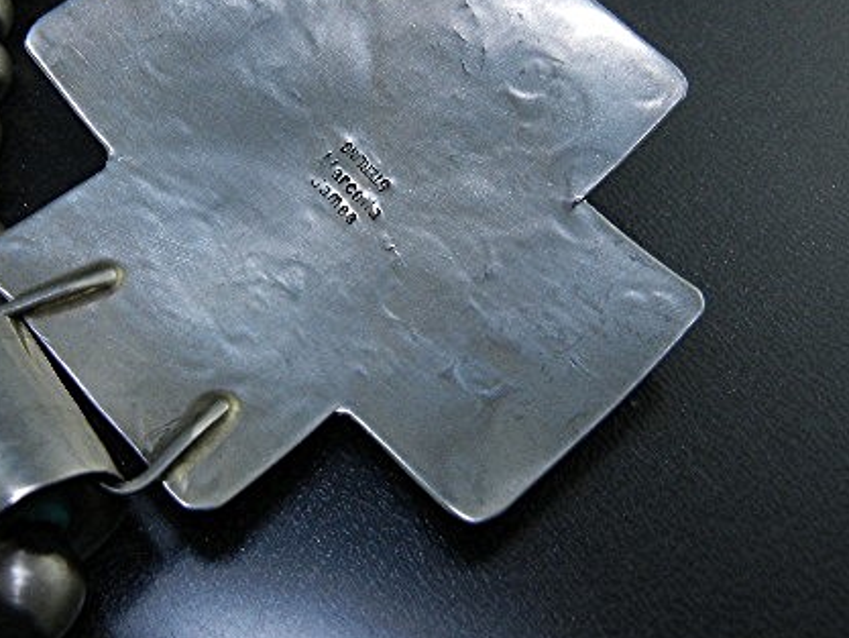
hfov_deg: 41.1
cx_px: 344
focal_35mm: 46
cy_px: 204
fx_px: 1129
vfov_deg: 31.2
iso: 200
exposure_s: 1/30
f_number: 7
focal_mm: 5.4
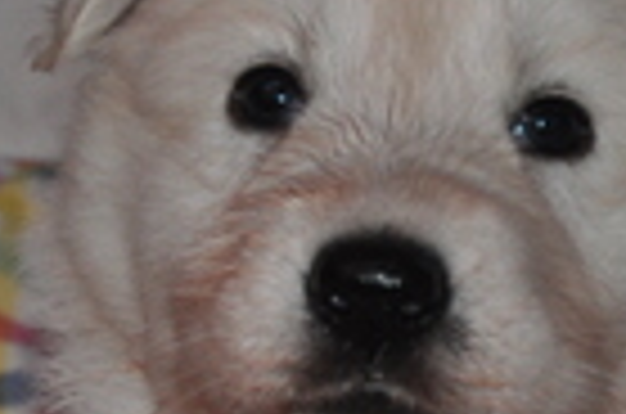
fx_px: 4806
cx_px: 527
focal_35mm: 277
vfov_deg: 4.9
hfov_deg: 7.4
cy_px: 736
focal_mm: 40
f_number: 4.2
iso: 720
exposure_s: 1/60
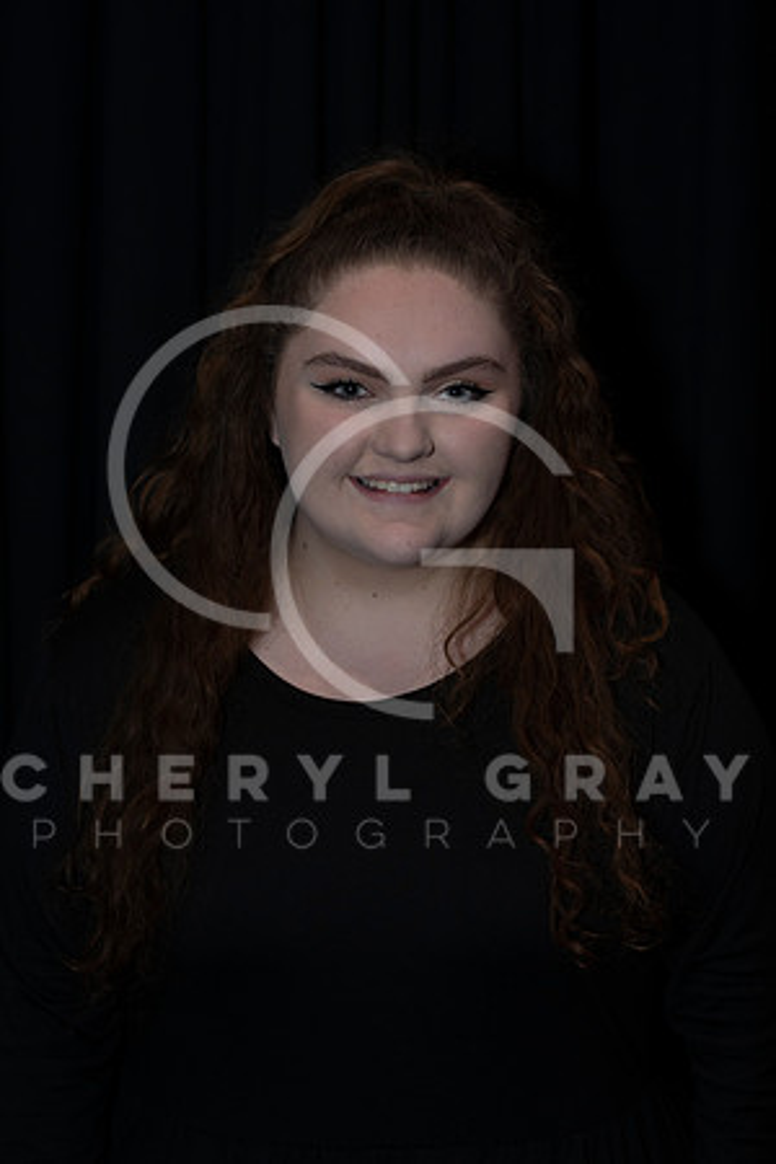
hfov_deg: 18.2
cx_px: 388
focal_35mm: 75
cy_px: 582
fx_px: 2425
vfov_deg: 27.0
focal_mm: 50
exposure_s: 1/400
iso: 250
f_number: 2.8
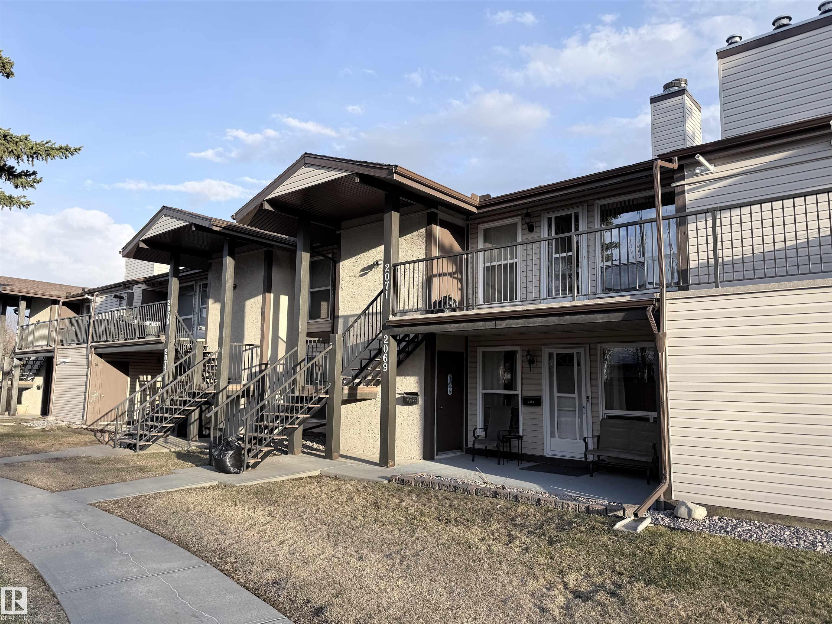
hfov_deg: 71.6
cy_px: 312
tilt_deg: +7.0
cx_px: 416
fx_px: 577
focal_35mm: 24
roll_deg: -0.8
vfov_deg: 56.8
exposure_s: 1/1385
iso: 80
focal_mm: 6.76
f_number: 1.78
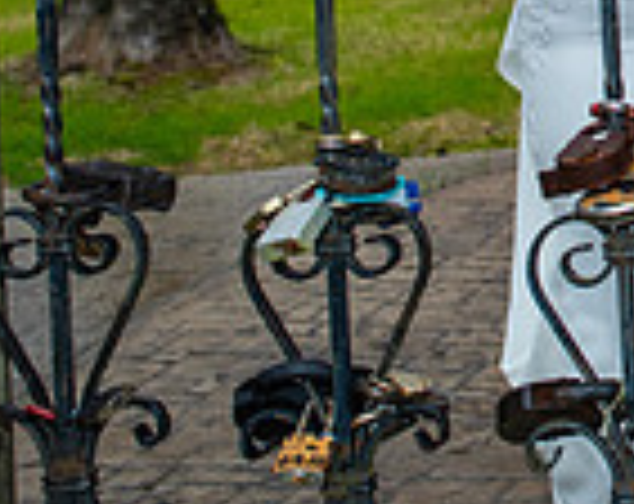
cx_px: 1066
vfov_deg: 15.3
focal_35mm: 93
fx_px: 1740
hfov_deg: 17.6
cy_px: -232
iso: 640
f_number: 3.2
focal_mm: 24
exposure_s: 1/160
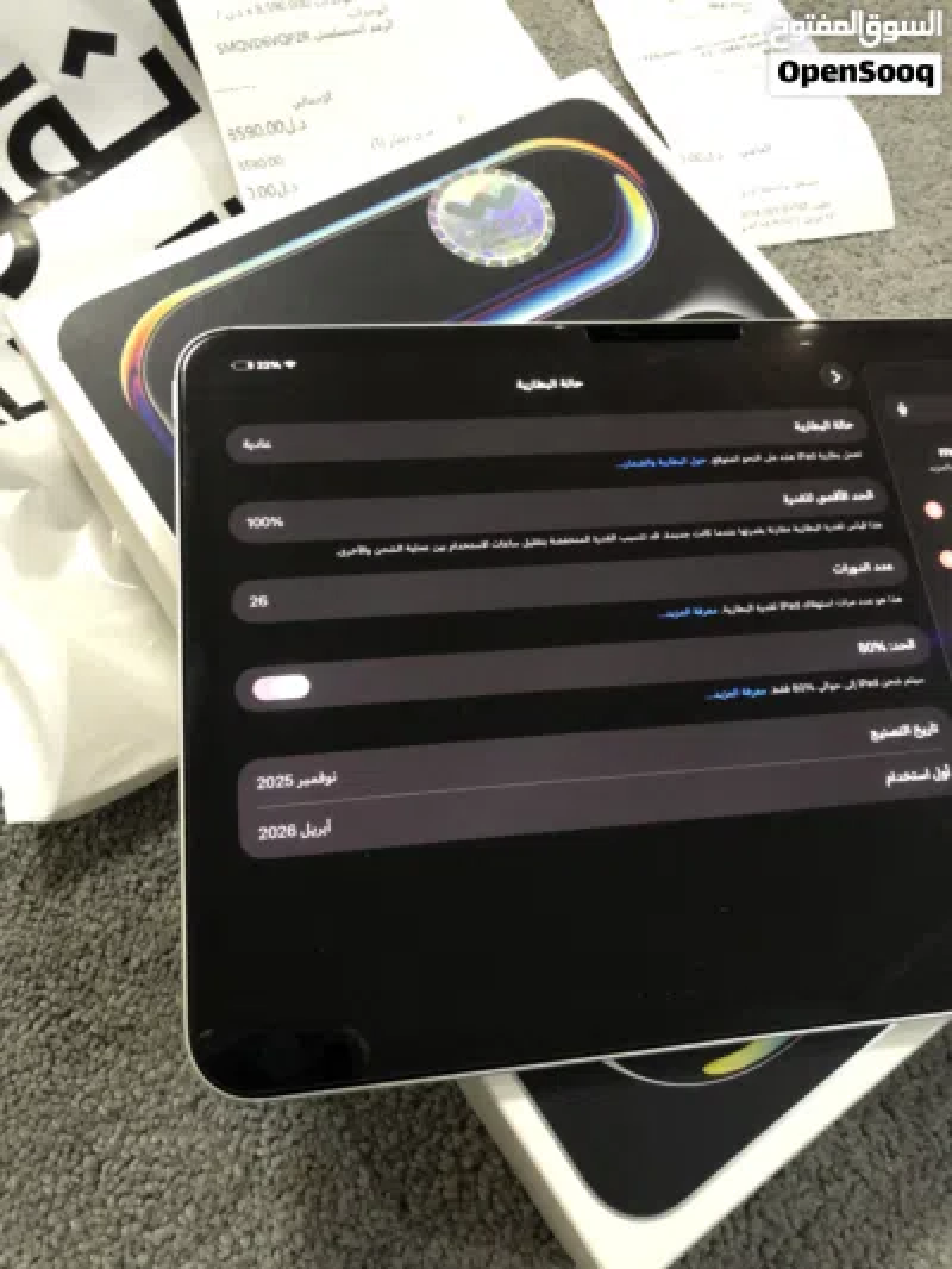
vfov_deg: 63.4
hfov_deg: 49.8
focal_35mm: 28
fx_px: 1026
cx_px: 476
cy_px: 634
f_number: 1.8
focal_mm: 4
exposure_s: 1/26
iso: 400
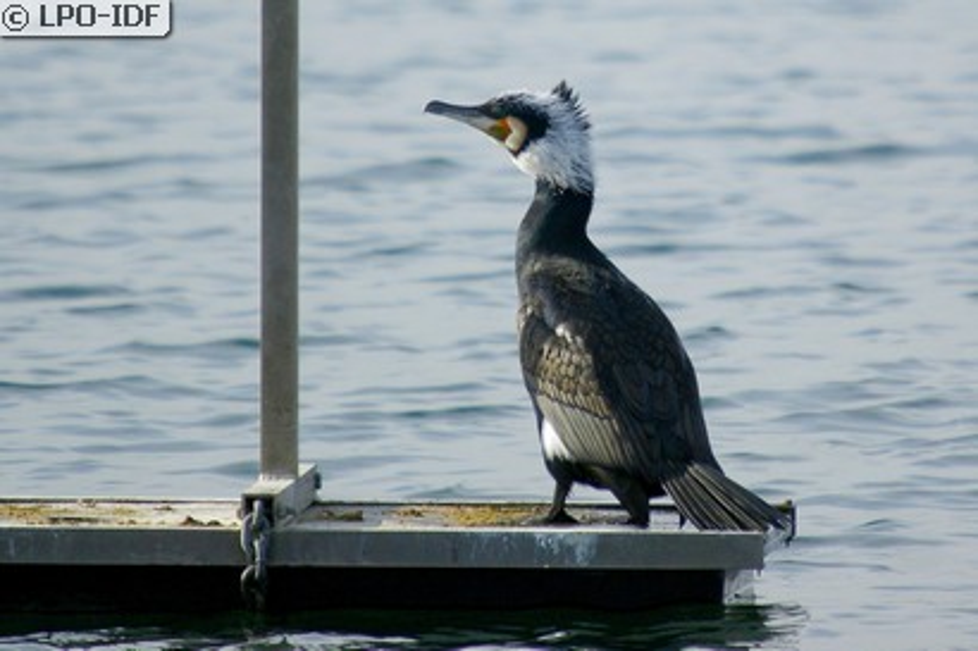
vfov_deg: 1.8
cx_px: 489
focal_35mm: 750
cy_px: 326
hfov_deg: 2.8
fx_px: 20366
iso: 100
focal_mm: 500
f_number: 6.3
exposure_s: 1/500
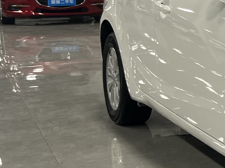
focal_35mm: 113
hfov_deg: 14.8
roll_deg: +0.6
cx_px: 426
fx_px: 734
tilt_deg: -7.5
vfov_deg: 13.1
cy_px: 61
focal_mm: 5.1
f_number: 1.6
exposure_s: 1/100
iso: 80
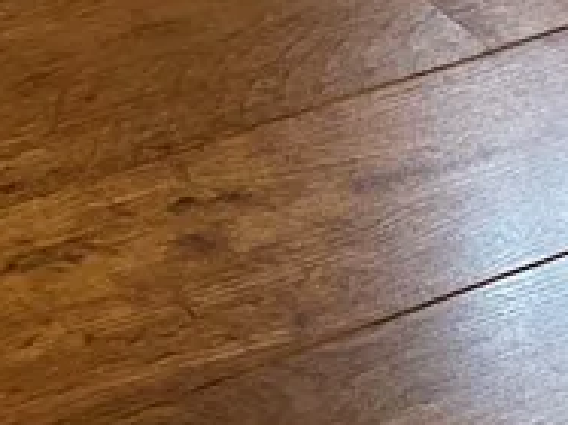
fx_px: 2607
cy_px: -586
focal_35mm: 159
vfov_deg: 8.5
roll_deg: +2.4
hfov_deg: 12.4
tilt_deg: -14.8
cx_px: 349
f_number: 1.8
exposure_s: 1/60
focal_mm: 3
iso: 200
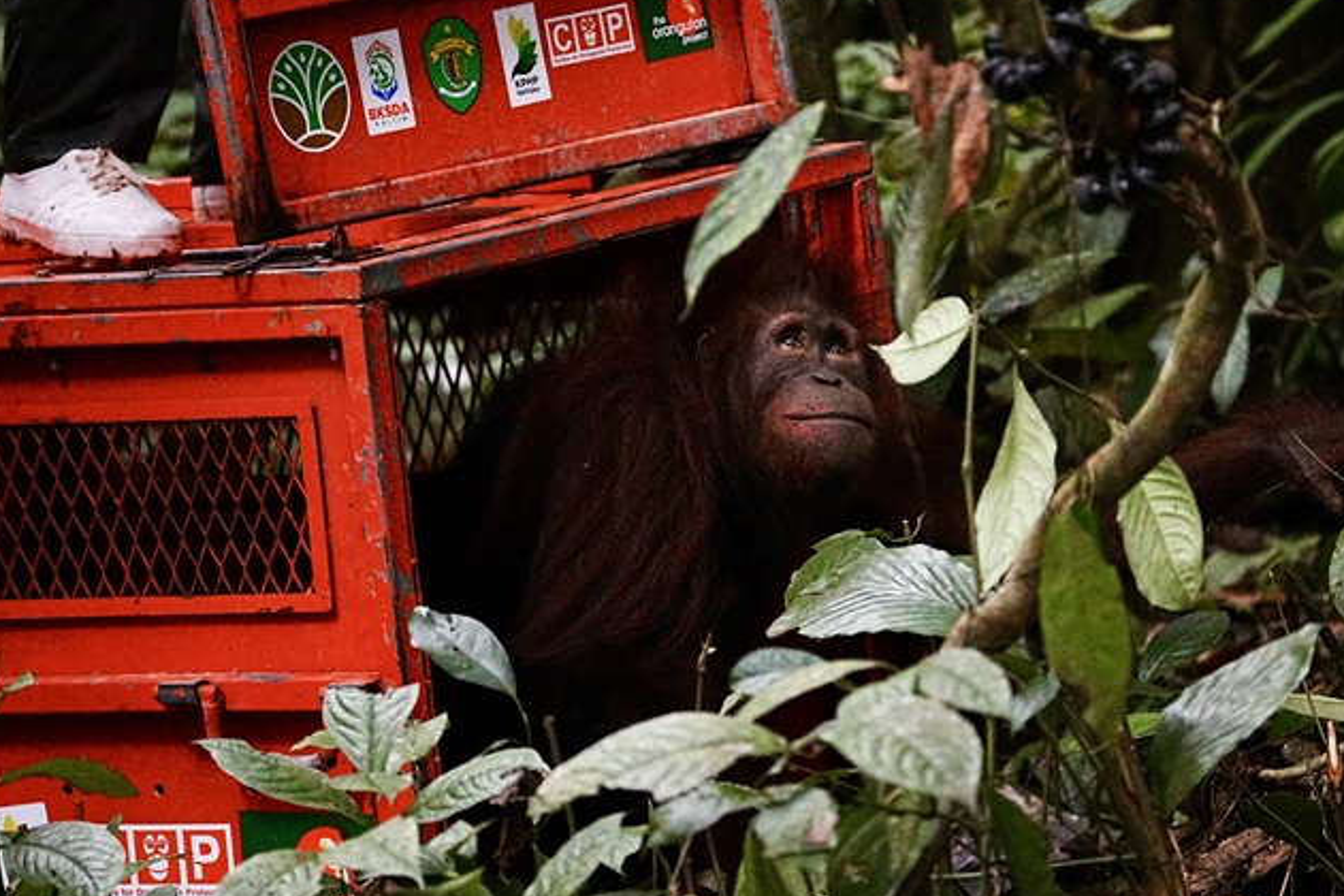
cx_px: 806
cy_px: 451
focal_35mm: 254
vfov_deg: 5.4
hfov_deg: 8.1
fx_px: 9482
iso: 12800
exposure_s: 1/1000
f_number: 5.6
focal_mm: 200
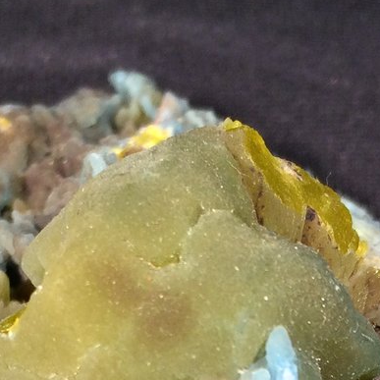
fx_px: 1316
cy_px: 553
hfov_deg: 16.4
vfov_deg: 15.3
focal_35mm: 106
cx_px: 234
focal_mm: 4.15
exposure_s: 1/120
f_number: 2.2
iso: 64
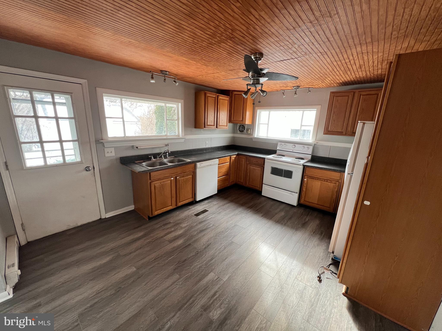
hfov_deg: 106.2
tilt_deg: -15.4
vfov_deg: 89.9
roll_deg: -2.6
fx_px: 166
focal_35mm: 13
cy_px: 166
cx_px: 221
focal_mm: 1.57
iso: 100
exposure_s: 1/99
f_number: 1.8
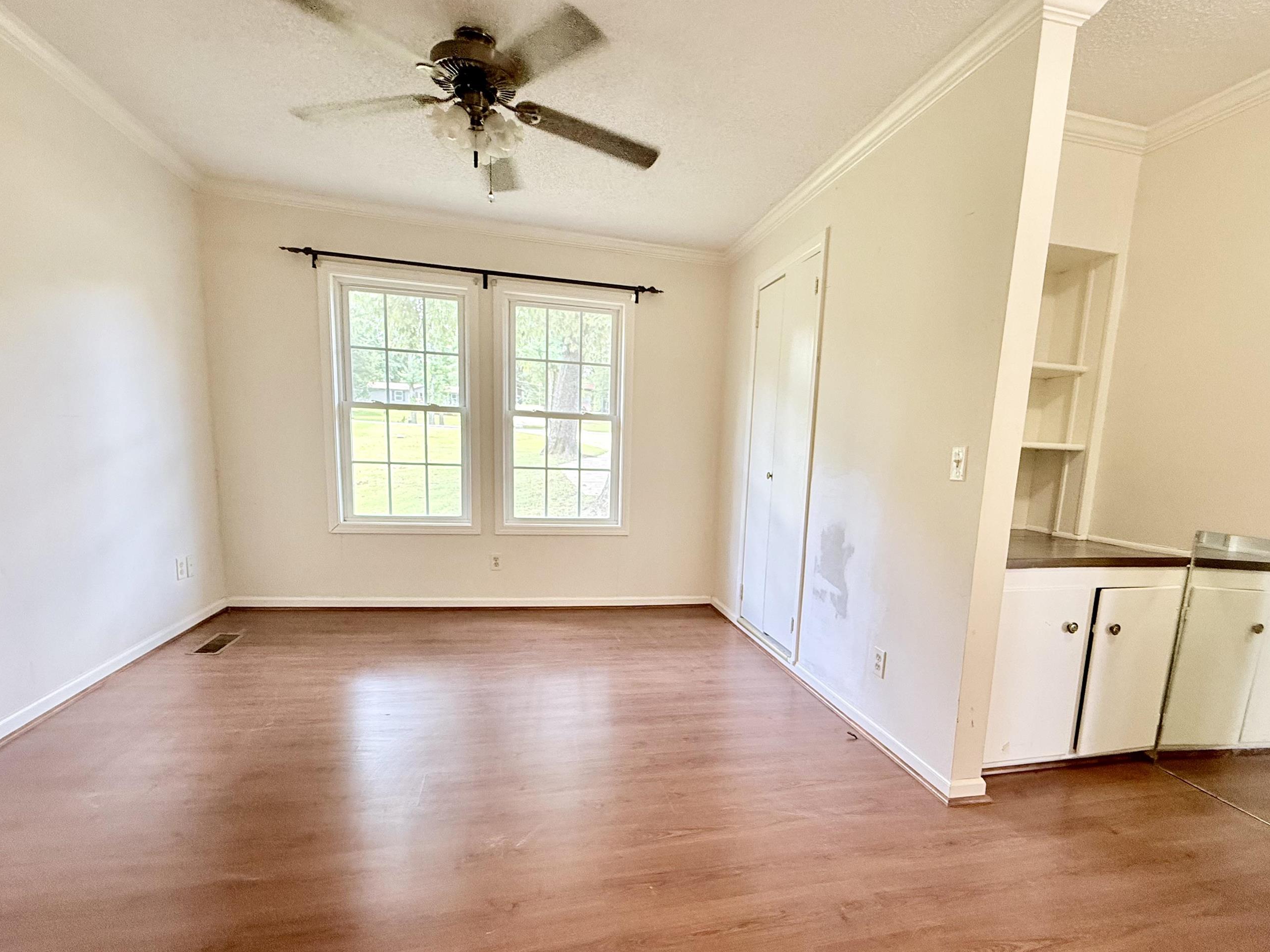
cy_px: 534
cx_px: 681
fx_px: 624
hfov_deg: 90.9
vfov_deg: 74.4
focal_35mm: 17
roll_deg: -2.9
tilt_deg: -8.2
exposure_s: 1/120
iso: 250
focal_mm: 2.22
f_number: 2.2
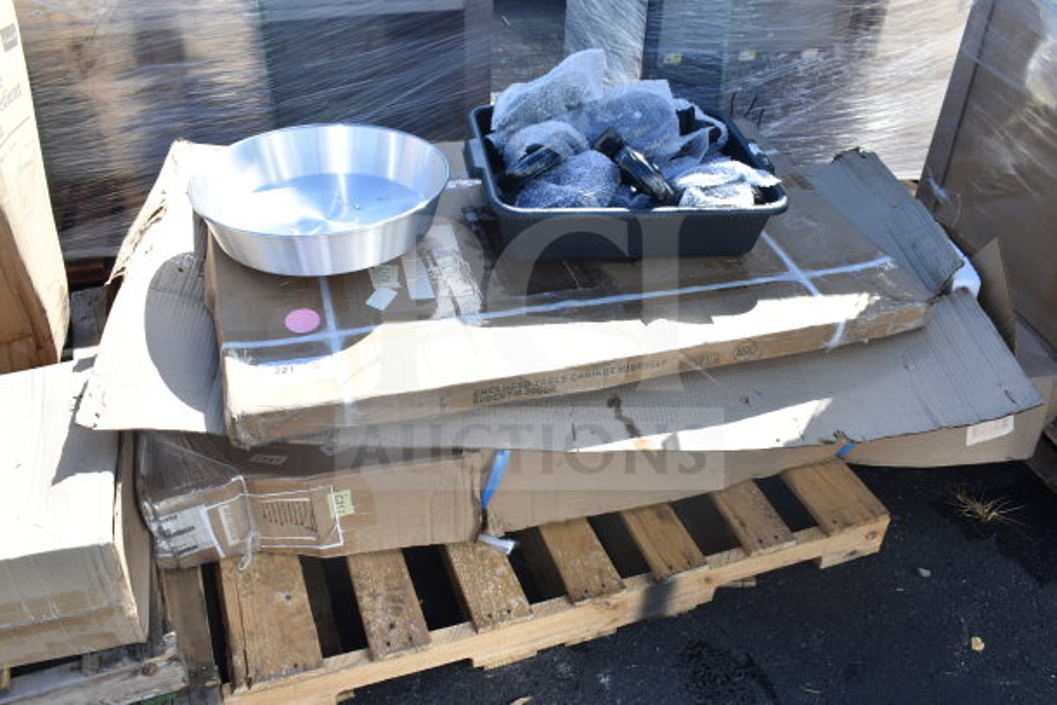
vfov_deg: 43.6
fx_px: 881
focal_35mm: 30
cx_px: 528
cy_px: 352
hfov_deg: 61.9
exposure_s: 1/200
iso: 200
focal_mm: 20
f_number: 7.1
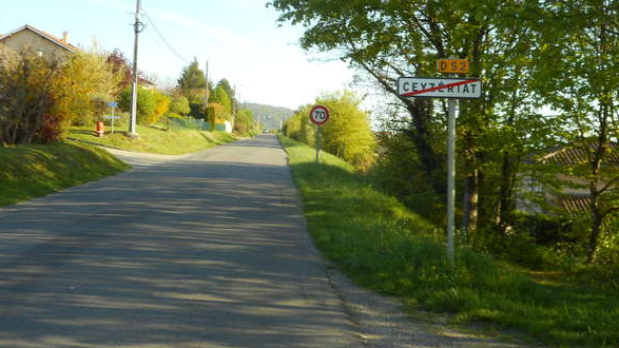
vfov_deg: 24.4
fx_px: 804
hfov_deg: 42.1
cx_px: 304
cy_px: 131
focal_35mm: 49
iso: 80
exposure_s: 1/125
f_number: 4.7
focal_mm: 7.9
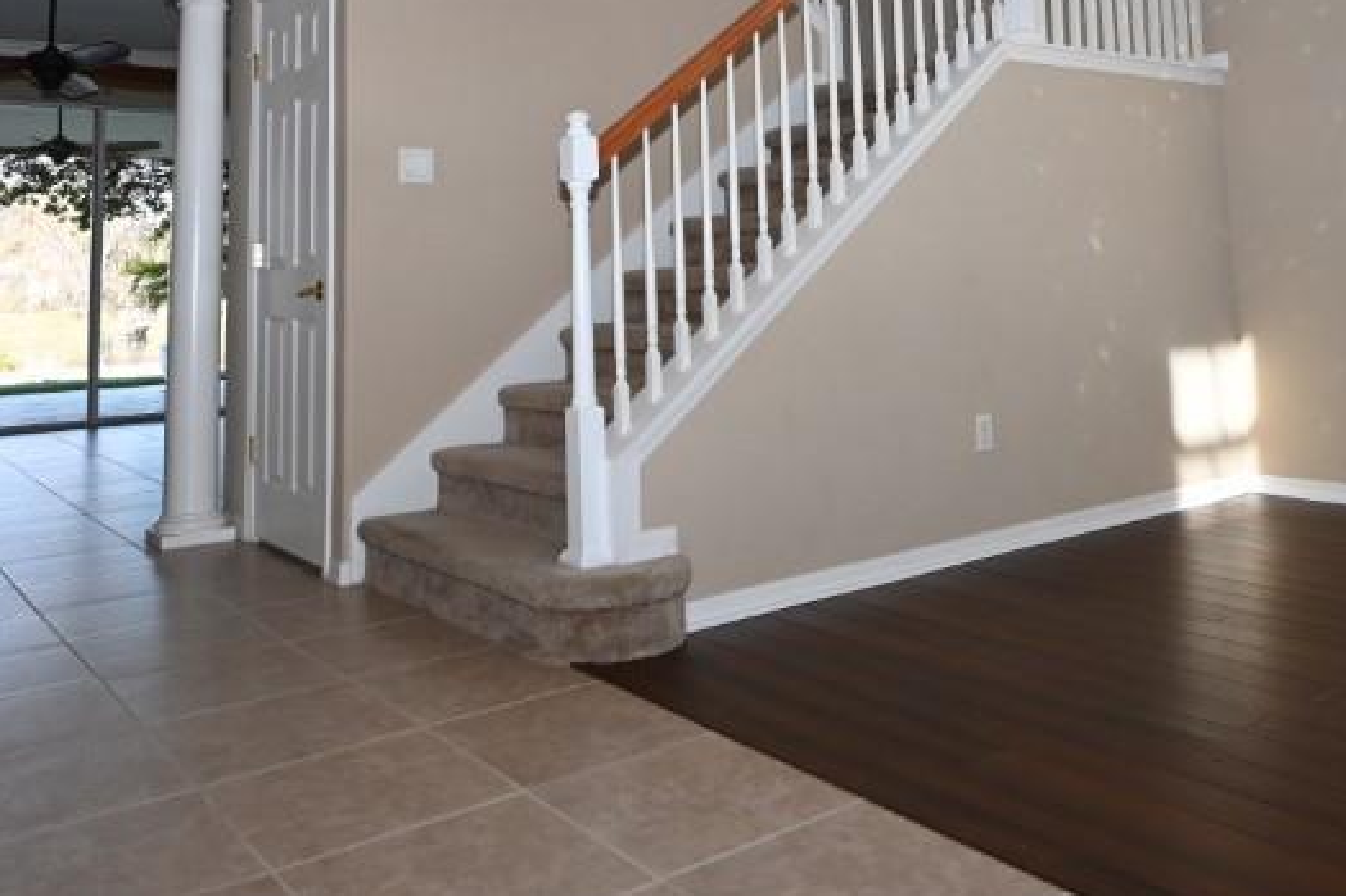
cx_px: 776
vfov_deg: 38.1
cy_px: 146
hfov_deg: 57.0
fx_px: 1233
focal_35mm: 33
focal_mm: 12
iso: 200
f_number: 5.6
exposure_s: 1/125
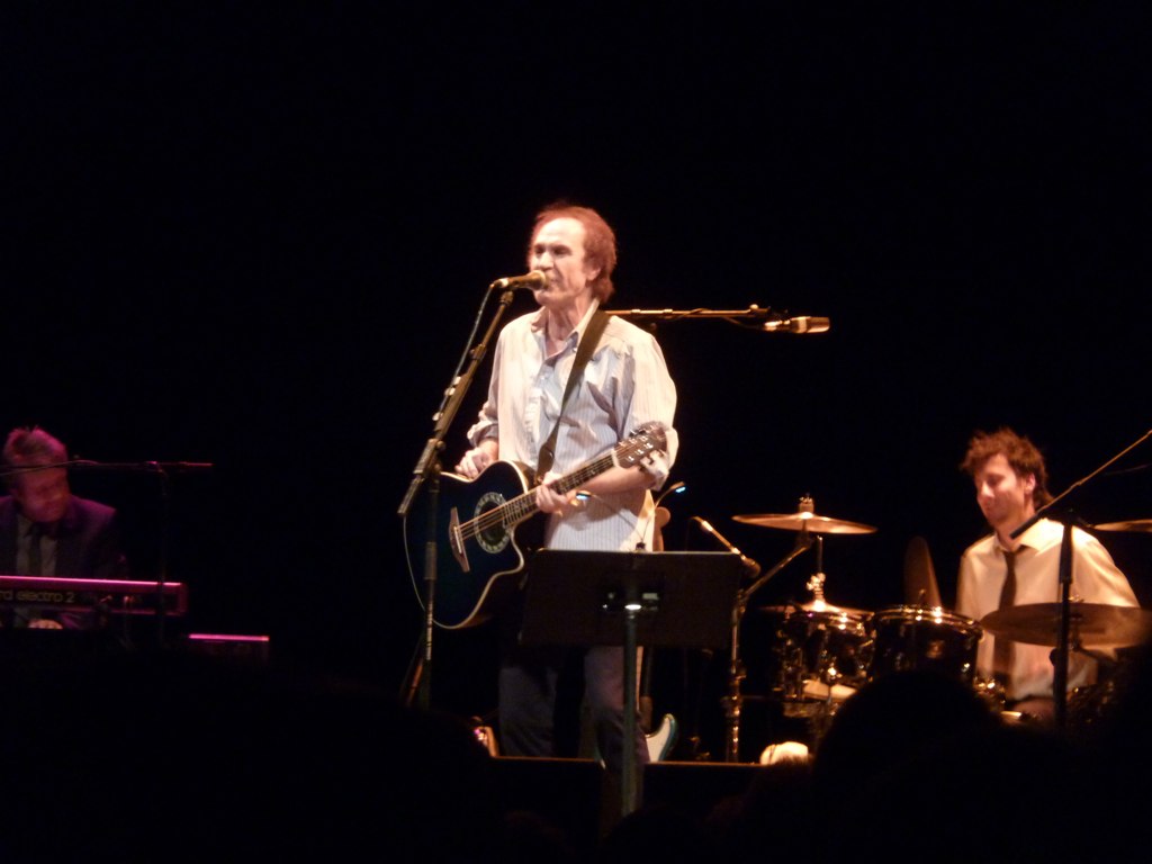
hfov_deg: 10.9
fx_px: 6057
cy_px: 432
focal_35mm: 182
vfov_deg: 8.2
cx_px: 576
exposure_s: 1/8
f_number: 4.5
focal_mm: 29.9
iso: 400
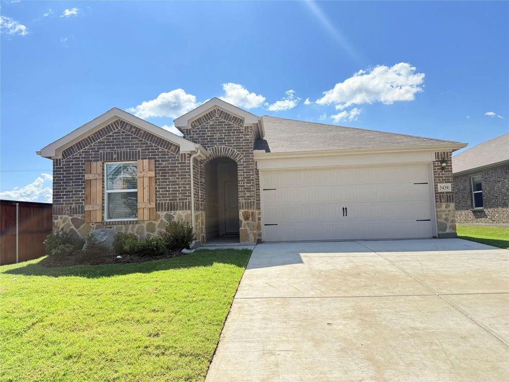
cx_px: 254
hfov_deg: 71.6
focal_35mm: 24
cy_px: 191
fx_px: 353
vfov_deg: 56.8
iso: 125
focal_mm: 6.76
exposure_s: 1/5319
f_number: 1.78
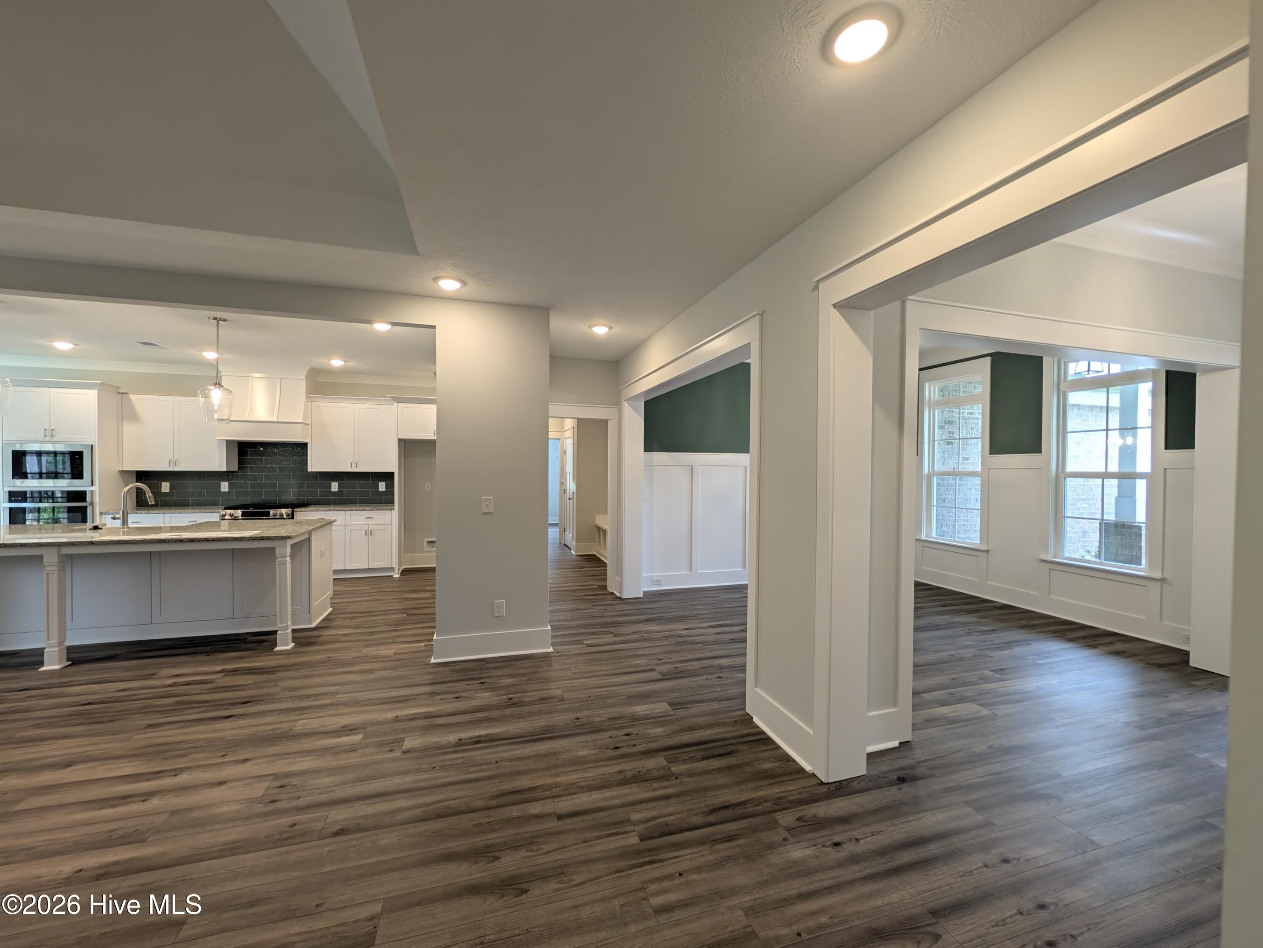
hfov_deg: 110.5
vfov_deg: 94.5
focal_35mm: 12
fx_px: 438
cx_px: 632
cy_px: 474
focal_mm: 2.02
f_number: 1.7
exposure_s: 1/50
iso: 44
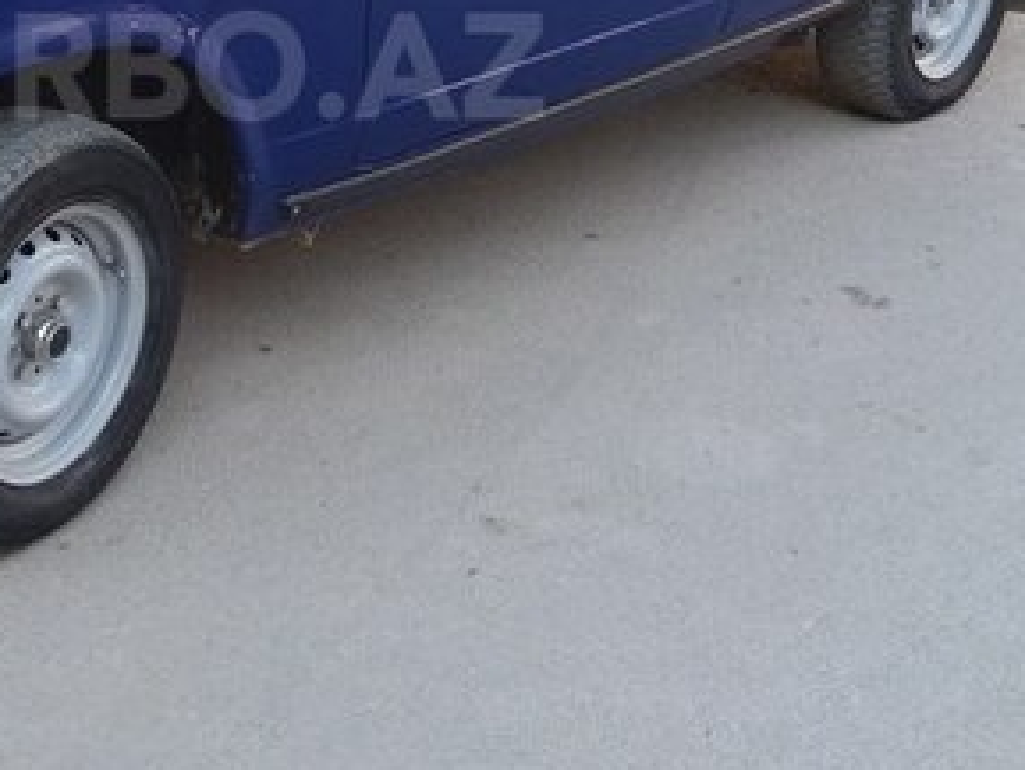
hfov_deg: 29.5
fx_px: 1896
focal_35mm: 64
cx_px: 181
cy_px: 66
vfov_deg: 22.4
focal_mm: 3.7
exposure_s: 1/247
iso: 64
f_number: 1.9
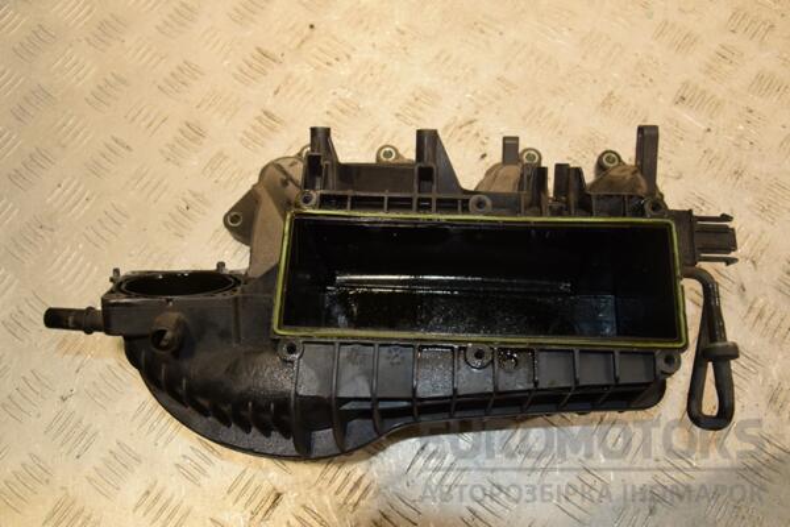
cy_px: 264
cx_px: 395
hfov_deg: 57.2
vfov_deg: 40.0
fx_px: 724
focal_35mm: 33
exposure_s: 1/160
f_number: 5
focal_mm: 22
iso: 800
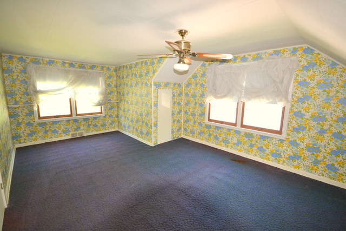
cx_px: 173
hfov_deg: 100.4
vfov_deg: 77.4
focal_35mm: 15
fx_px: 144
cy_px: 116
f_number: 4
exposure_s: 1/60
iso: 1000
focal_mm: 10
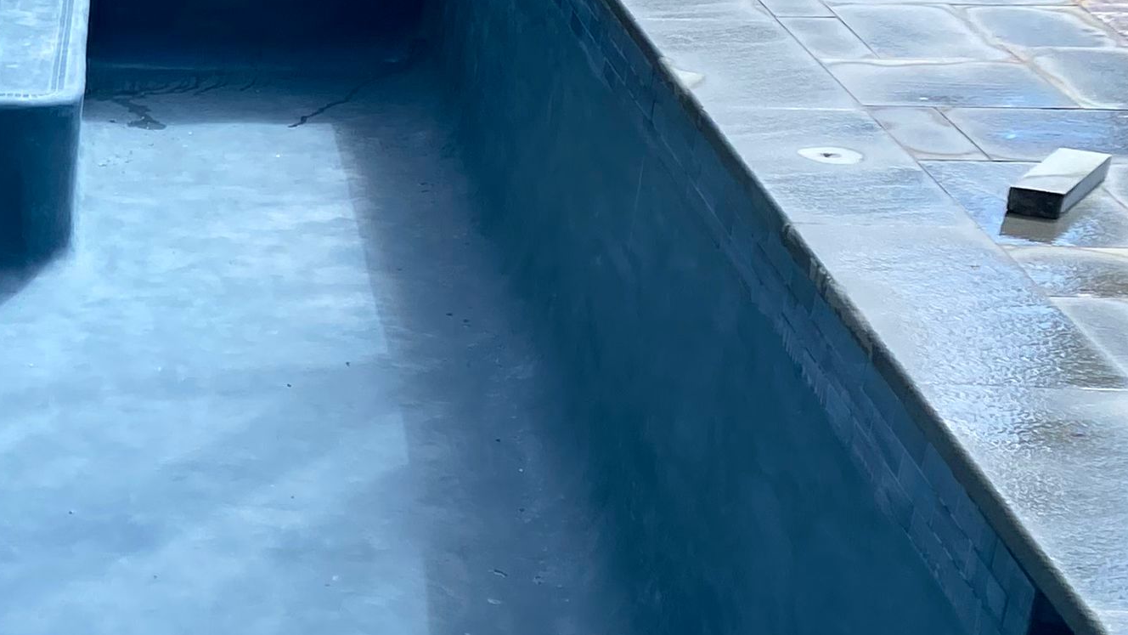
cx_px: -458
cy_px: 695
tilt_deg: -27.1
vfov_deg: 13.8
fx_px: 2572
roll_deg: +1.4
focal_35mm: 86
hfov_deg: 21.6
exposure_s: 1/827
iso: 32
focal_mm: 4.25
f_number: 1.8
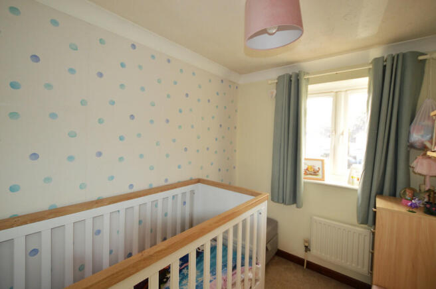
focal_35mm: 15
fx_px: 181
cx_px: 218
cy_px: 144
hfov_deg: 100.4
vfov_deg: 77.2
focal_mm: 10
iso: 400
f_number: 4
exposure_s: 1/125
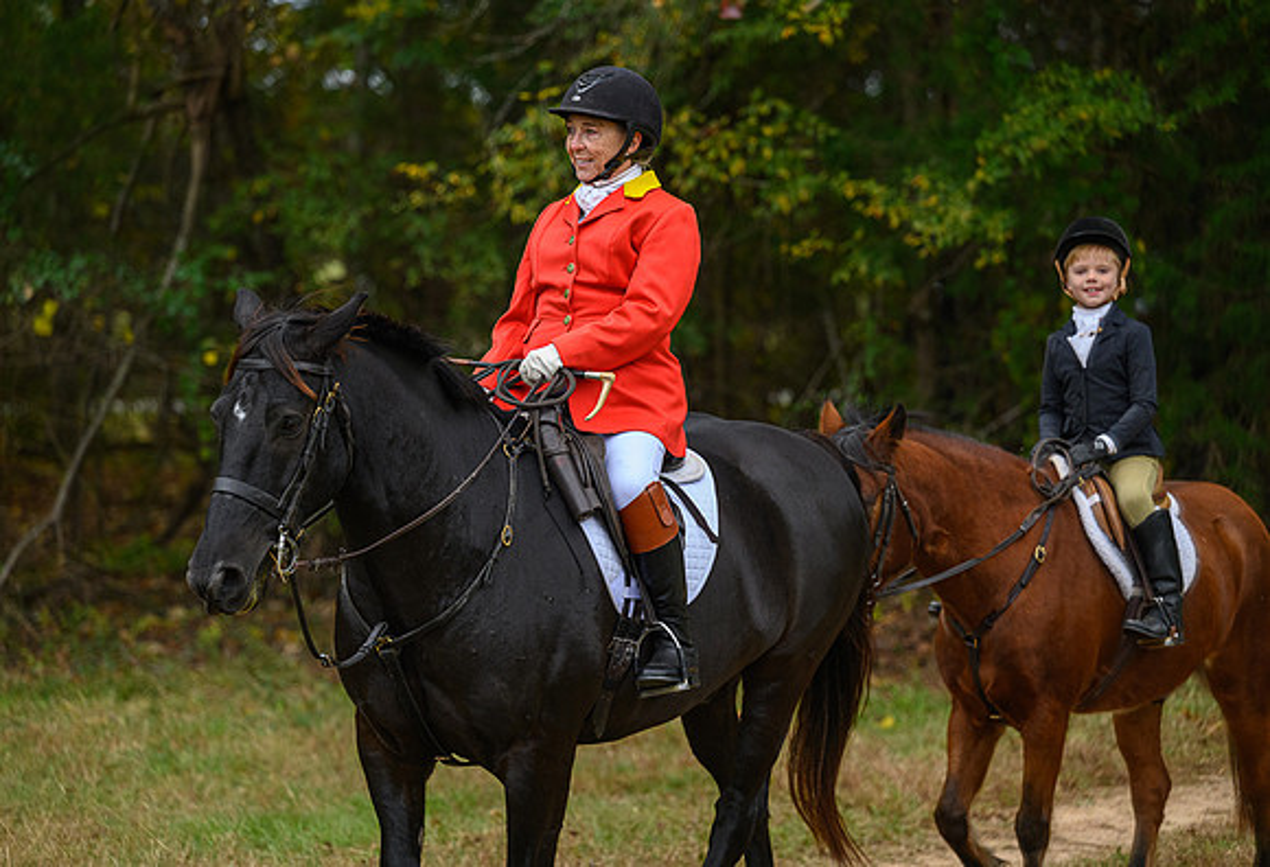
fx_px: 4814
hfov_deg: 15.0
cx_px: 603
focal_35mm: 135
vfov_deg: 10.3
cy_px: 423
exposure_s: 1/1000
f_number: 3.2
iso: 1250
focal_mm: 130
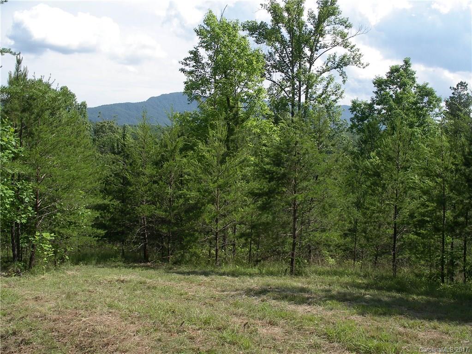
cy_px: 177
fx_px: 505
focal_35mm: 37
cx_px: 236
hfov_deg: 50.1
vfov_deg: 38.7
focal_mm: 7.8
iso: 80
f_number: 5
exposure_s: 1/250
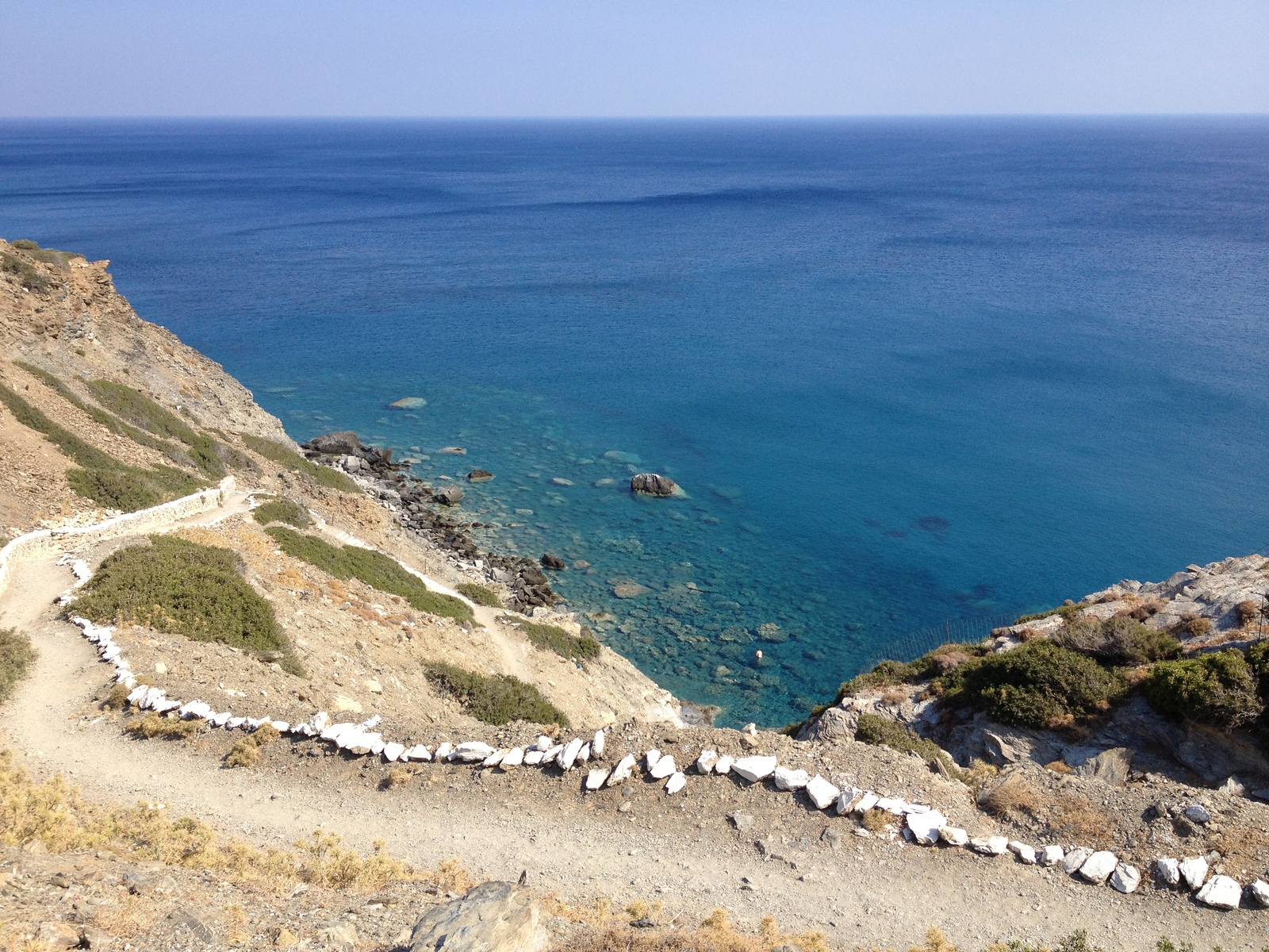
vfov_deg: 40.7
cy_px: 476
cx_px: 634
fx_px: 1283
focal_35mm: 35
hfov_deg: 52.6
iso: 50
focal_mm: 4.28
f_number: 2.4
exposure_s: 1/1314
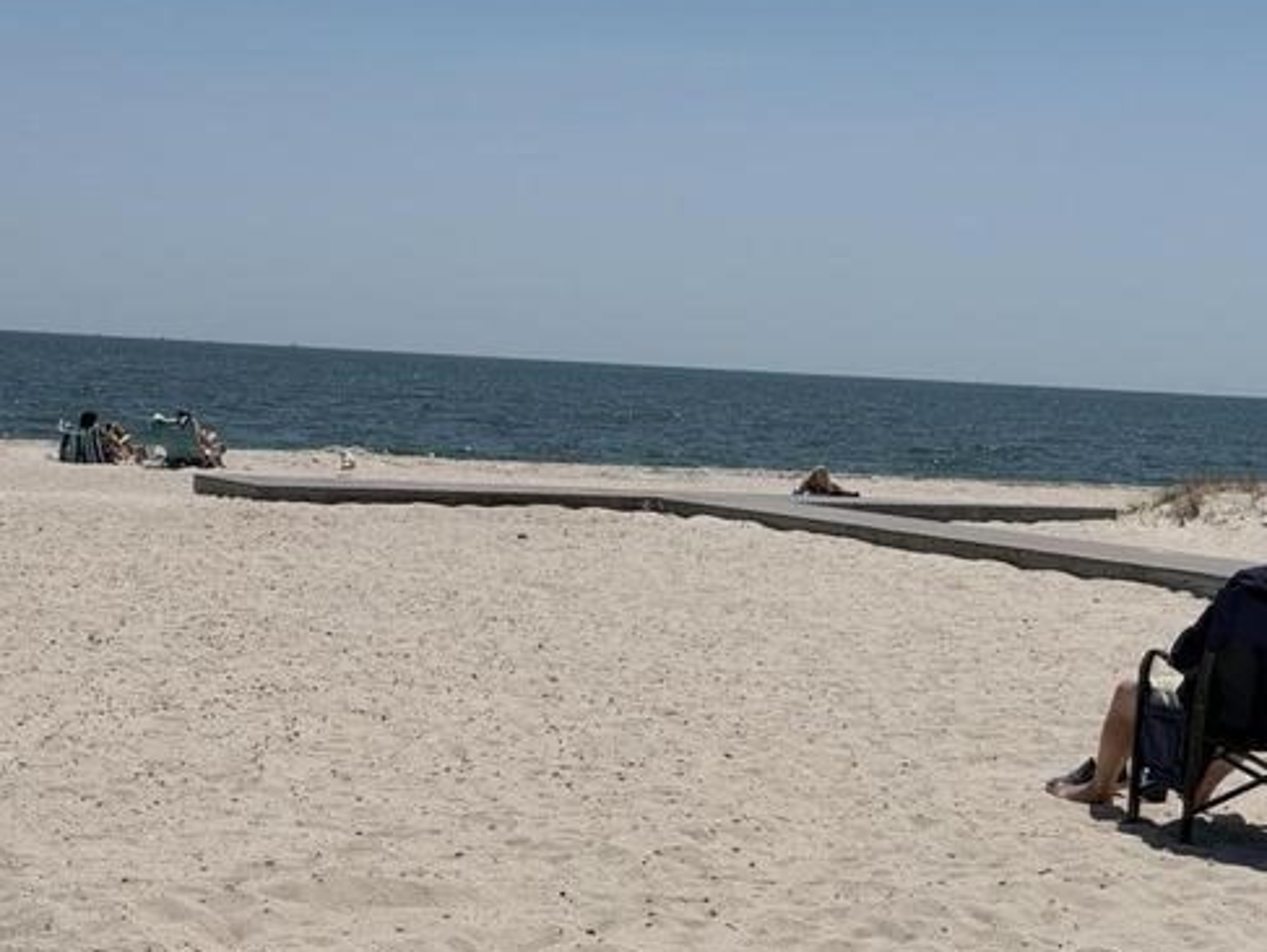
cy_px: 466
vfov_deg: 17.6
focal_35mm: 84
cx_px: 732
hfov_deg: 23.2
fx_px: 3077
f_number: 1.78
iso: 80
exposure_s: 1/16129
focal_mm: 6.76
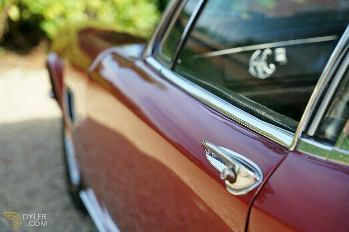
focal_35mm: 70
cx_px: 174
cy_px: 116
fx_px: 679
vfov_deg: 19.5
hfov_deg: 28.8
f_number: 4
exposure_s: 1/160
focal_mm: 70
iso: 200
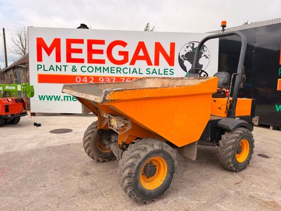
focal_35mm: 25
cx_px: 145
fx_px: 203
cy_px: 104
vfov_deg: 54.9
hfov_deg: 69.4
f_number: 1.78
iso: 100
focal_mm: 6.76
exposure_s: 1/2907
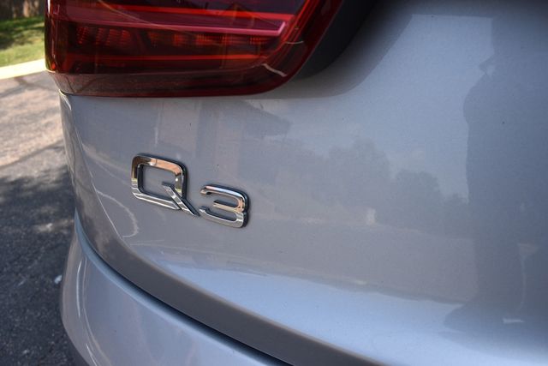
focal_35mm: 30
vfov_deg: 43.6
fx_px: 457
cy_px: 183
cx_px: 274
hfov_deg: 61.9
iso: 200
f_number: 7.1
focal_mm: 20
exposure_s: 1/250
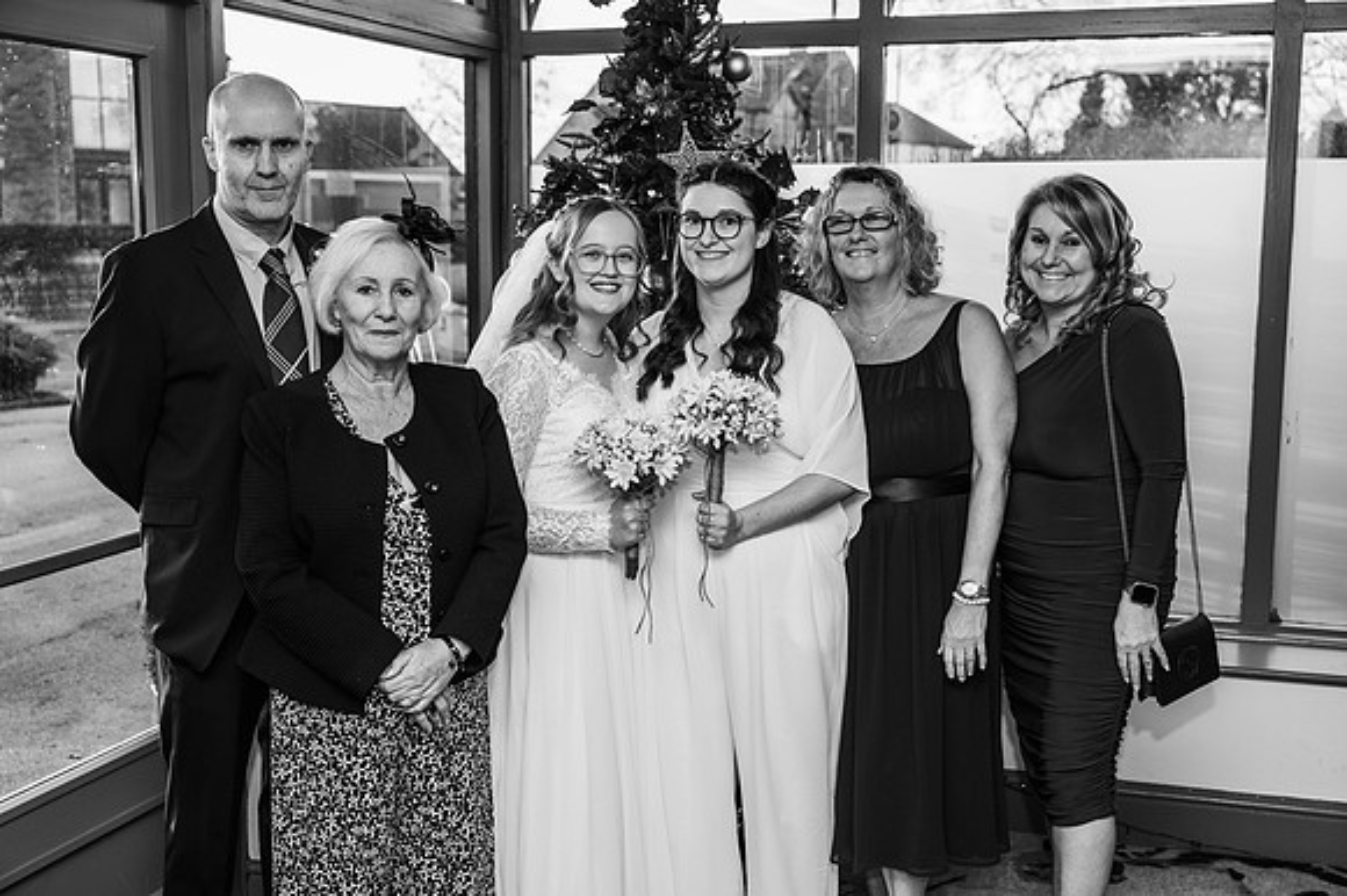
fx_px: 1533
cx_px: 674
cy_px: 448
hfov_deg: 47.4
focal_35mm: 41
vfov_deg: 32.6
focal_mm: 41
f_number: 4
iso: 180
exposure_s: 1/200
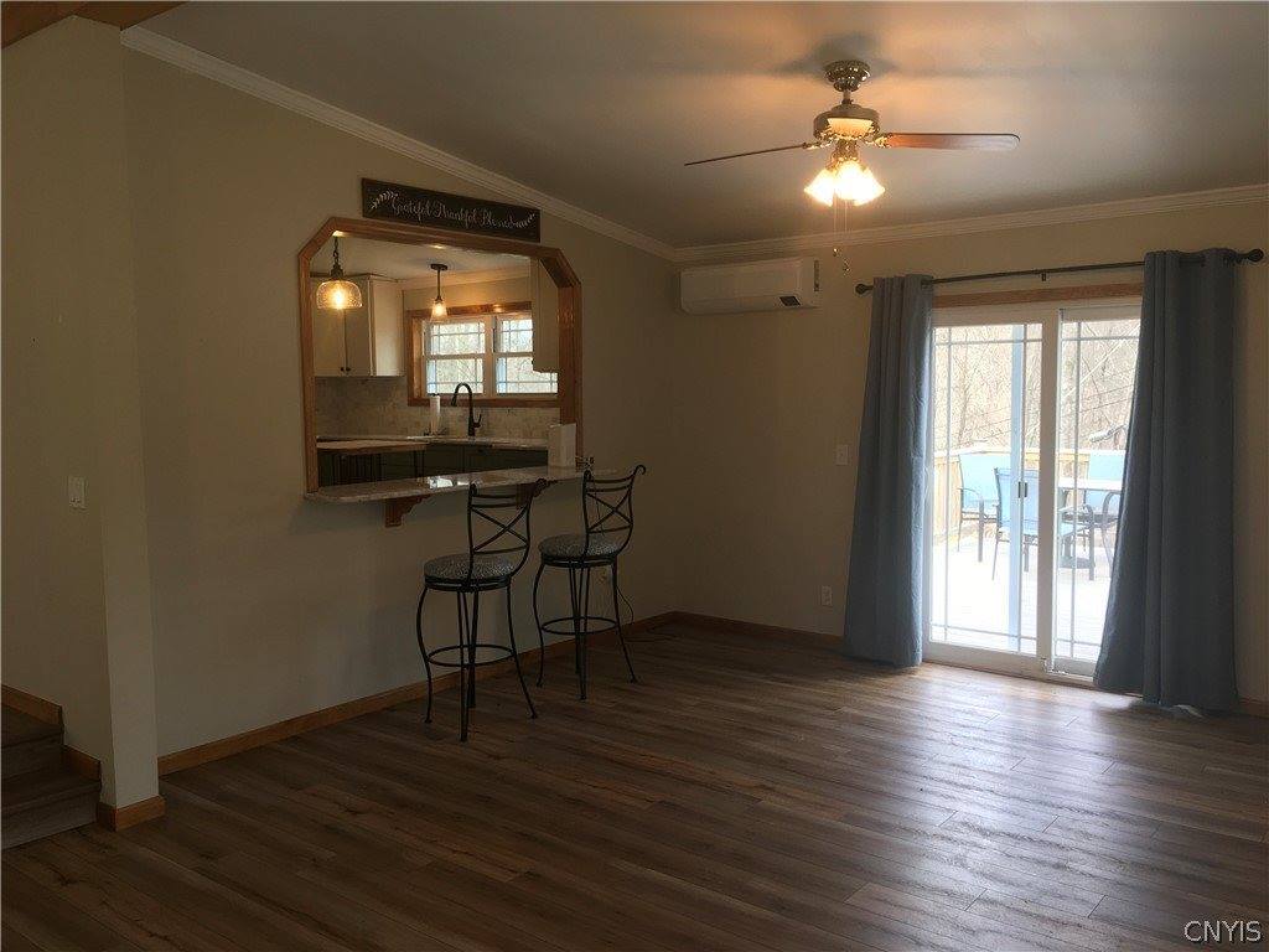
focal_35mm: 29
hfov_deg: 61.7
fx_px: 1063
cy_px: 476
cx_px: 634
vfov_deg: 48.2
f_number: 2.2
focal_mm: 4.15
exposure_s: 1/40
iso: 25
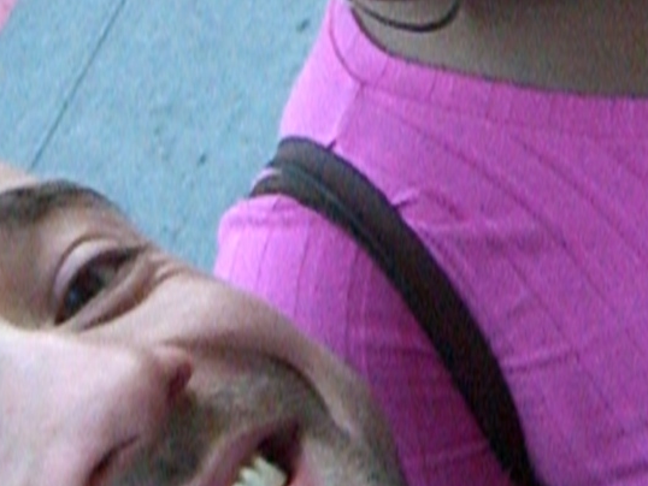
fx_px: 2116
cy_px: -77
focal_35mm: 113
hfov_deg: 17.4
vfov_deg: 12.8
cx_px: 447
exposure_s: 1/80
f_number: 2.8
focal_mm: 7.9
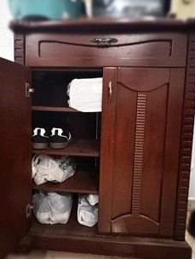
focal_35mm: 21
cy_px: 116
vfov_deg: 78.7
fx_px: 158
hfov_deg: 63.0
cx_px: 79
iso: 1600
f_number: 2.2
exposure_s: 1/30
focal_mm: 2.22
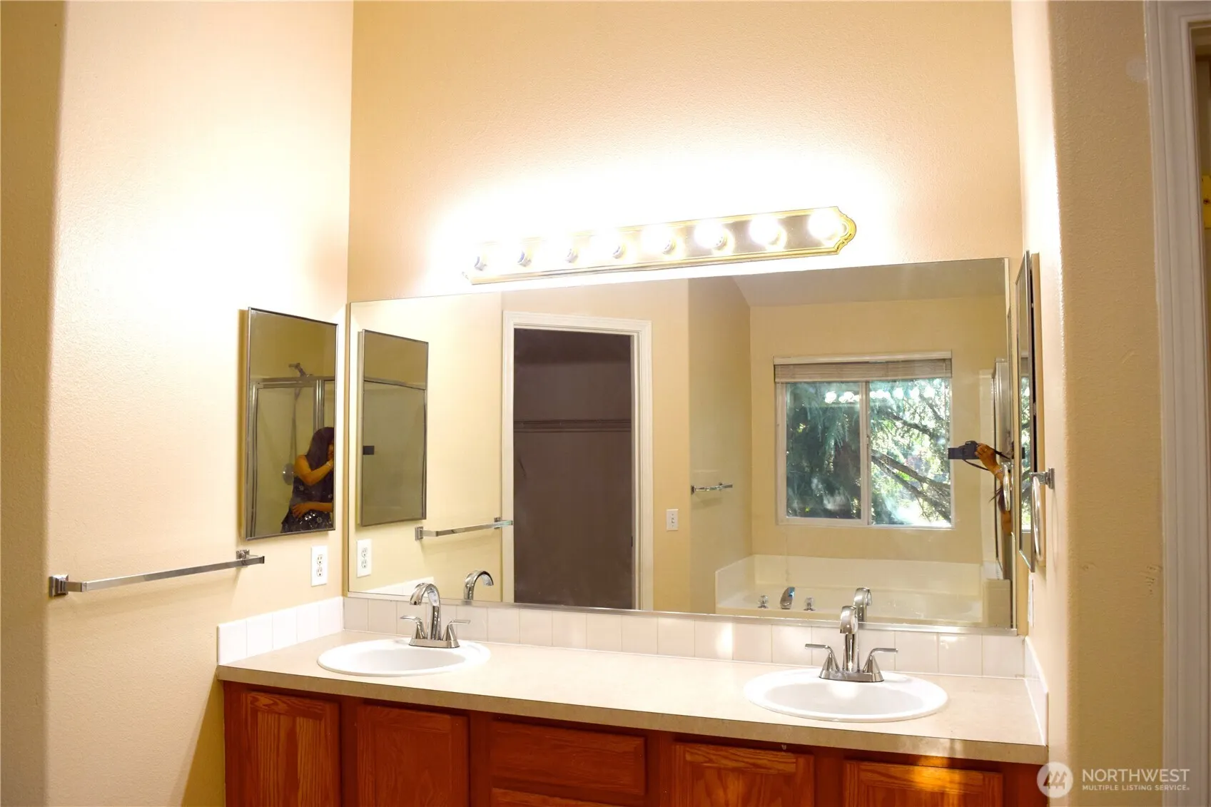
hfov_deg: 67.4
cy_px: 404
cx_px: 606
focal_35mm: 27
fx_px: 908
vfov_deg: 47.9
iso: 400
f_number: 6.3
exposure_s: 1/160
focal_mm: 18
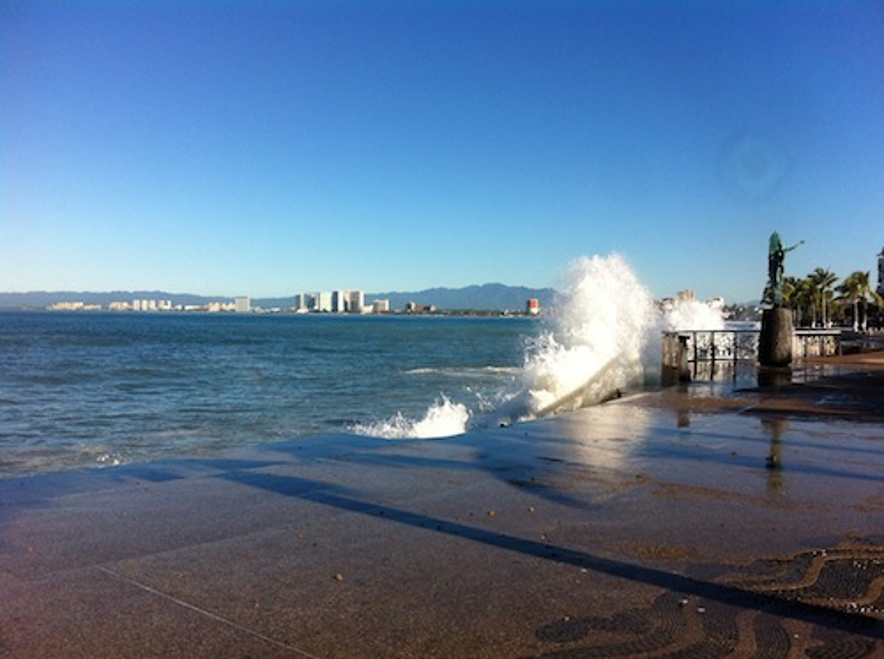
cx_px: 442
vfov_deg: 40.6
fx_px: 892
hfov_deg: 52.7
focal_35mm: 35
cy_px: 330
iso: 80
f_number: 2.8
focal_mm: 3.85
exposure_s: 1/1885
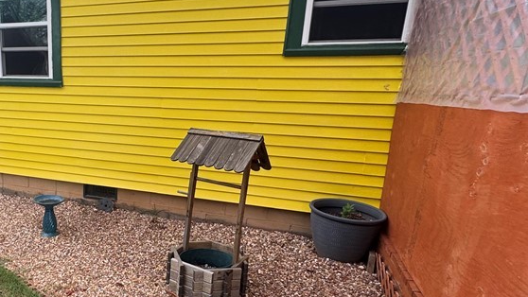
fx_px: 392
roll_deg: +1.7
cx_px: 120
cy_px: 185
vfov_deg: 41.2
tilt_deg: -16.5
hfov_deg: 63.2
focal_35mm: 28
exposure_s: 1/205
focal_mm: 2.22
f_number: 2.2
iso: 40
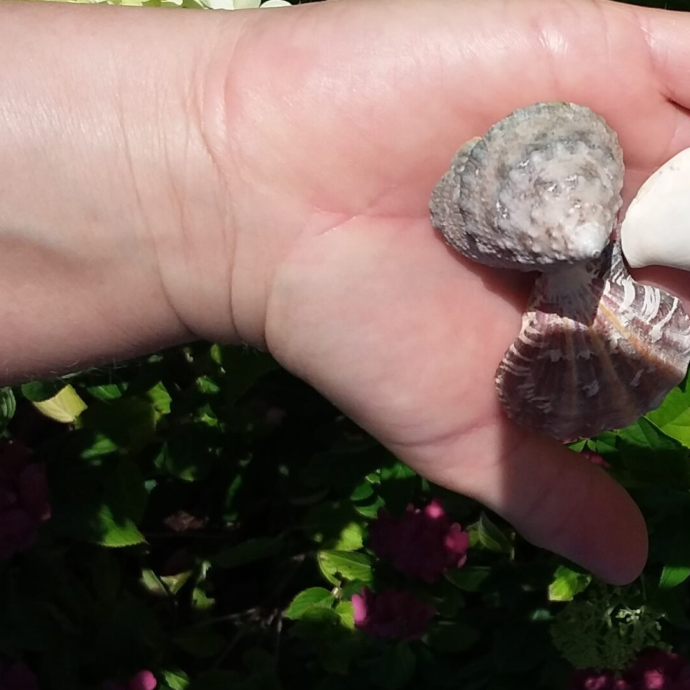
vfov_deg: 30.0
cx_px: 610
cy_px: 302
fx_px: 1285
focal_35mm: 57
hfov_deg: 28.9
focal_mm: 2.91
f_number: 1.9
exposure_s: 1/2664
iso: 40
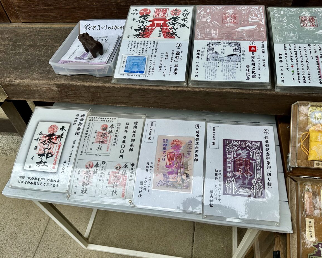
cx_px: 165
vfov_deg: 55.0
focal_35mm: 26
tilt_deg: -46.4
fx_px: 248
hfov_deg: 66.0
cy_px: 128
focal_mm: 6.86
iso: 80
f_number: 1.78
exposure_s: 1/1639
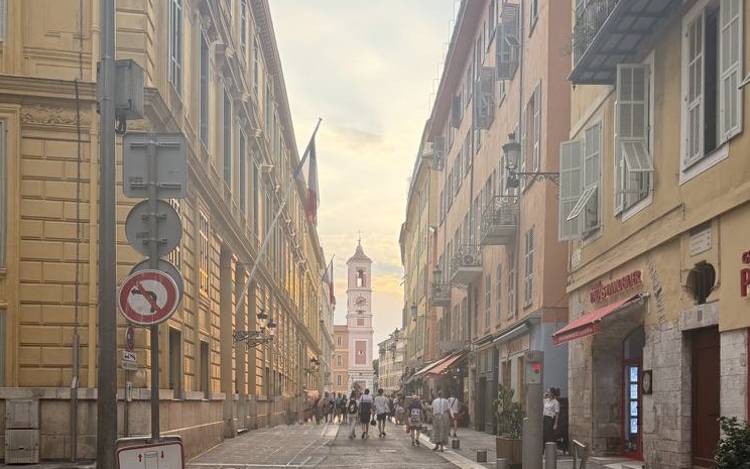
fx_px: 715
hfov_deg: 55.3
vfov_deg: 34.7
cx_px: 369
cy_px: 398
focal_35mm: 35
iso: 100
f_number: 1.78
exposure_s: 1/728
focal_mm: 6.76
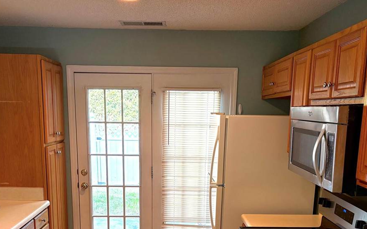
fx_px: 400
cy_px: 193
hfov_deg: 49.3
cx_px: 174
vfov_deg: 30.9
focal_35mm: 40
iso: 250
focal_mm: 5.96
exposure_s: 1/120
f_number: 1.6
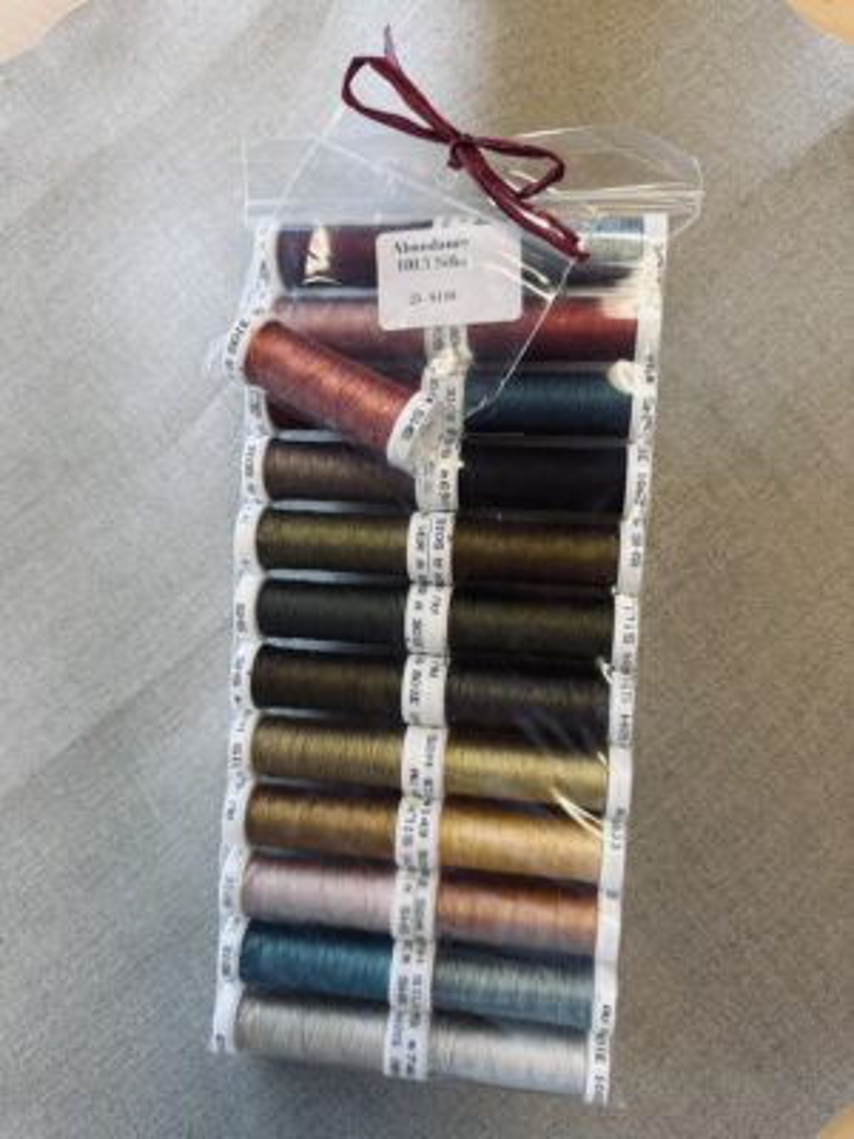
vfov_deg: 71.6
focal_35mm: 24
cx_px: 427
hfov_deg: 56.8
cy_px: 570
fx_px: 789
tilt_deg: -80.0
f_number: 1.78
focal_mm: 6.86
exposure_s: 1/120
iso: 125
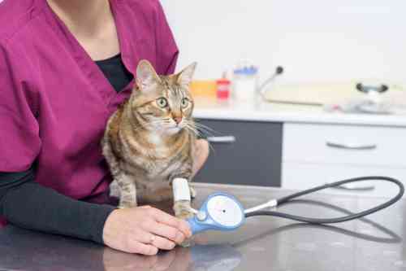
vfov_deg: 27.0
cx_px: 203
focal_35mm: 50
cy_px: 136
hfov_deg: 39.6
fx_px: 564
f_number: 4
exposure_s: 1/200
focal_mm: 50
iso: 200
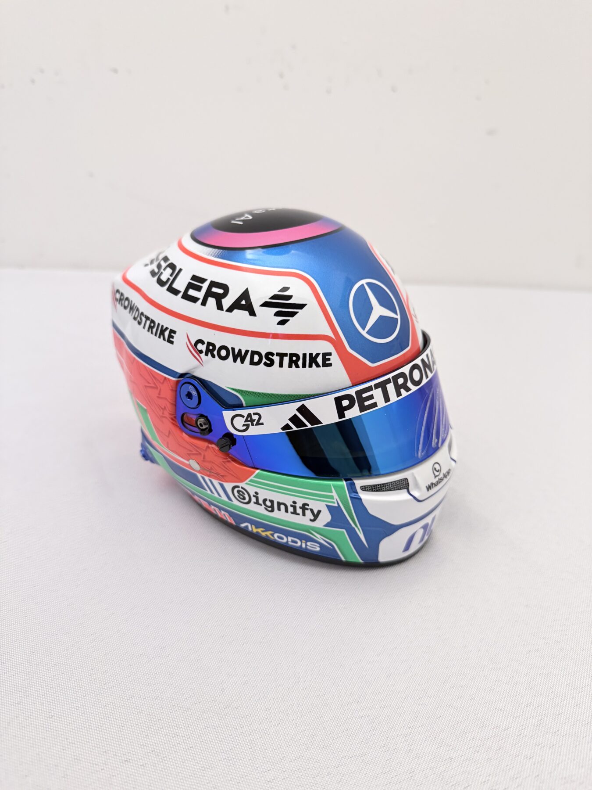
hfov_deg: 56.8
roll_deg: -1.9
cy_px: 395
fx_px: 547
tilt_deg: -29.3
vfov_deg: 71.6
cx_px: 296
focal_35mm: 24
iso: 500
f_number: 1.78
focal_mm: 6.76
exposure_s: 1/50
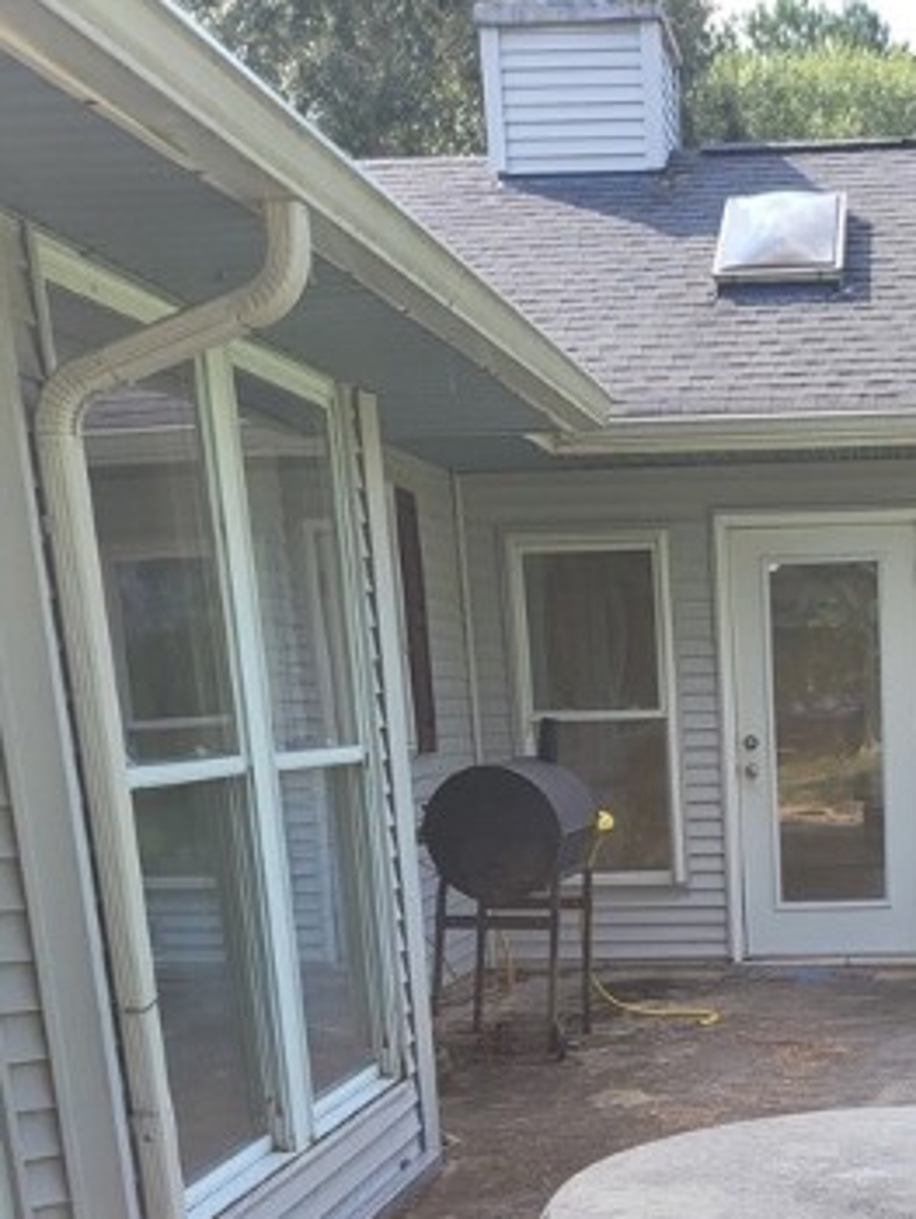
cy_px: 1323
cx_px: 892
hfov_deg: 24.6
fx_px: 2009
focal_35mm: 57
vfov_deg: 30.4
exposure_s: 1/775
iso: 40
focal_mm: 5.4
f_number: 1.8
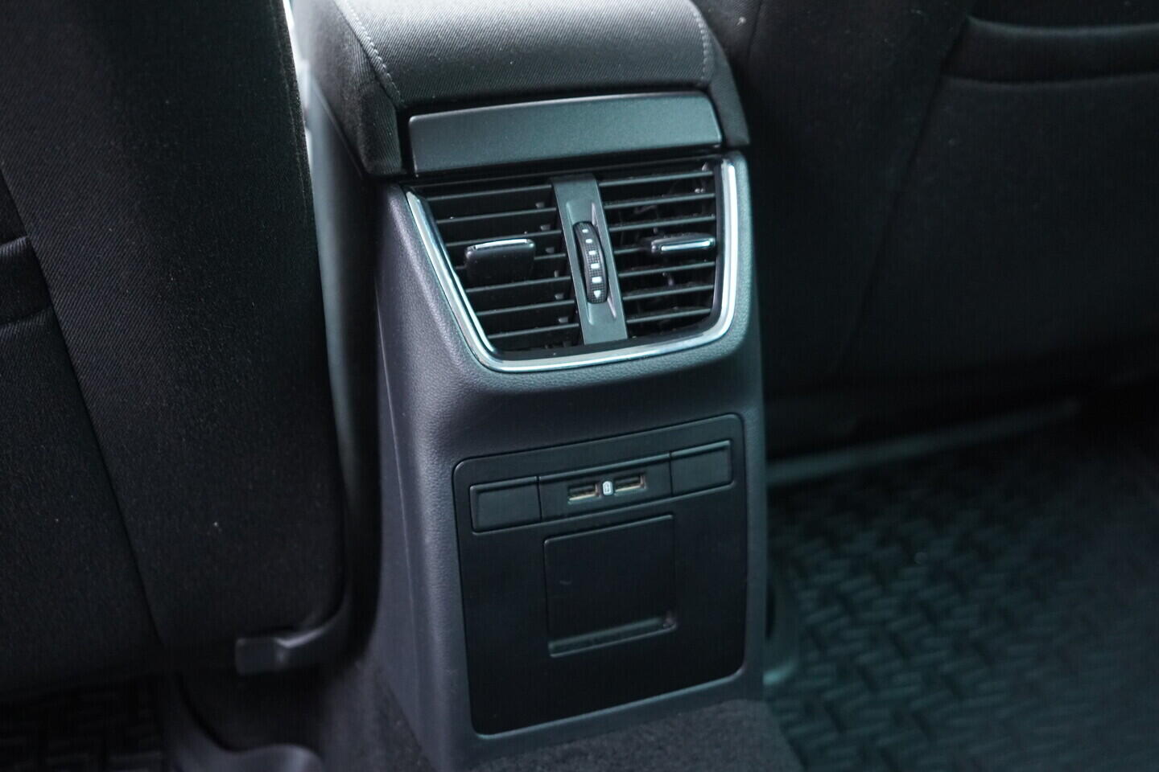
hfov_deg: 53.1
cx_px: 580
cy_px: 386
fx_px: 1159
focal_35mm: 36
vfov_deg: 36.9
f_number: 2.8
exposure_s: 1/40
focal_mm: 24
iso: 2000
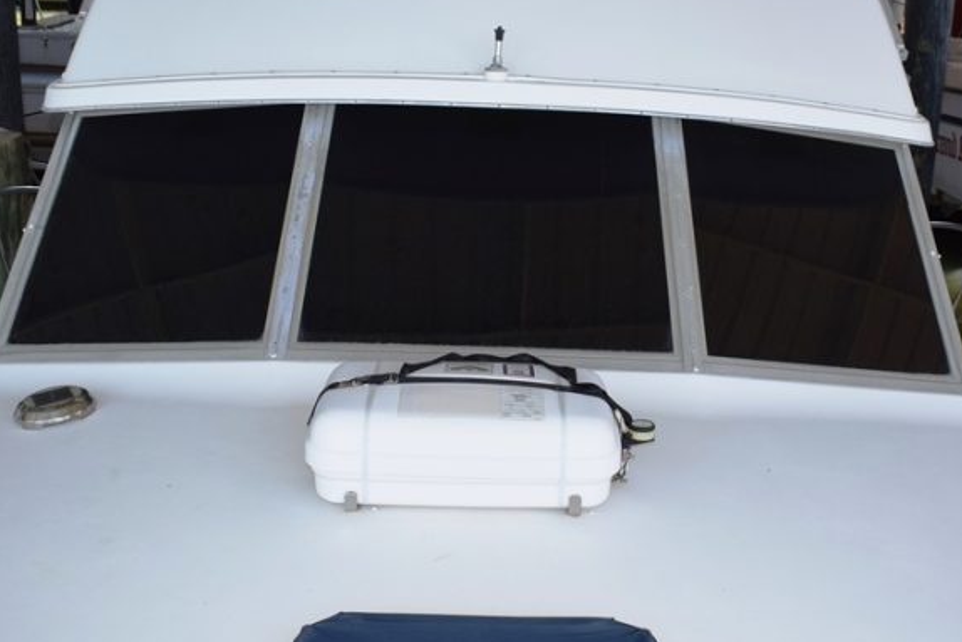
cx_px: 535
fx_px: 1256
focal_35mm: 47
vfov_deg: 28.6
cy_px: 241
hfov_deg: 41.8
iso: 100
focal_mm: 20
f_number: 6.3
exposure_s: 1/160
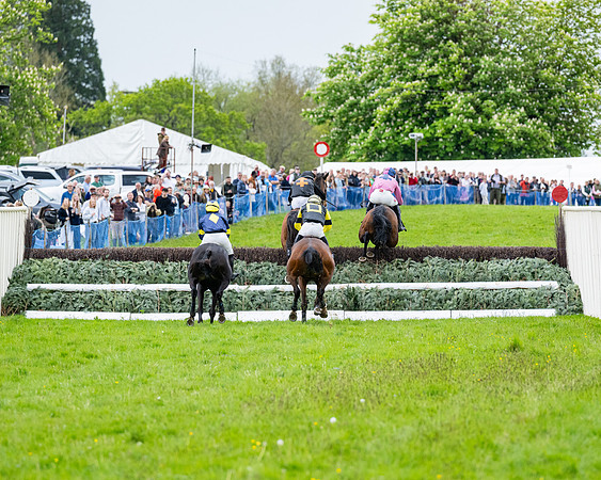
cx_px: 313
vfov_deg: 6.1
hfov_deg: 7.6
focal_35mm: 255
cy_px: 267
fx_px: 4538
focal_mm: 200
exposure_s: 1/1600
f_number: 4
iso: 1000
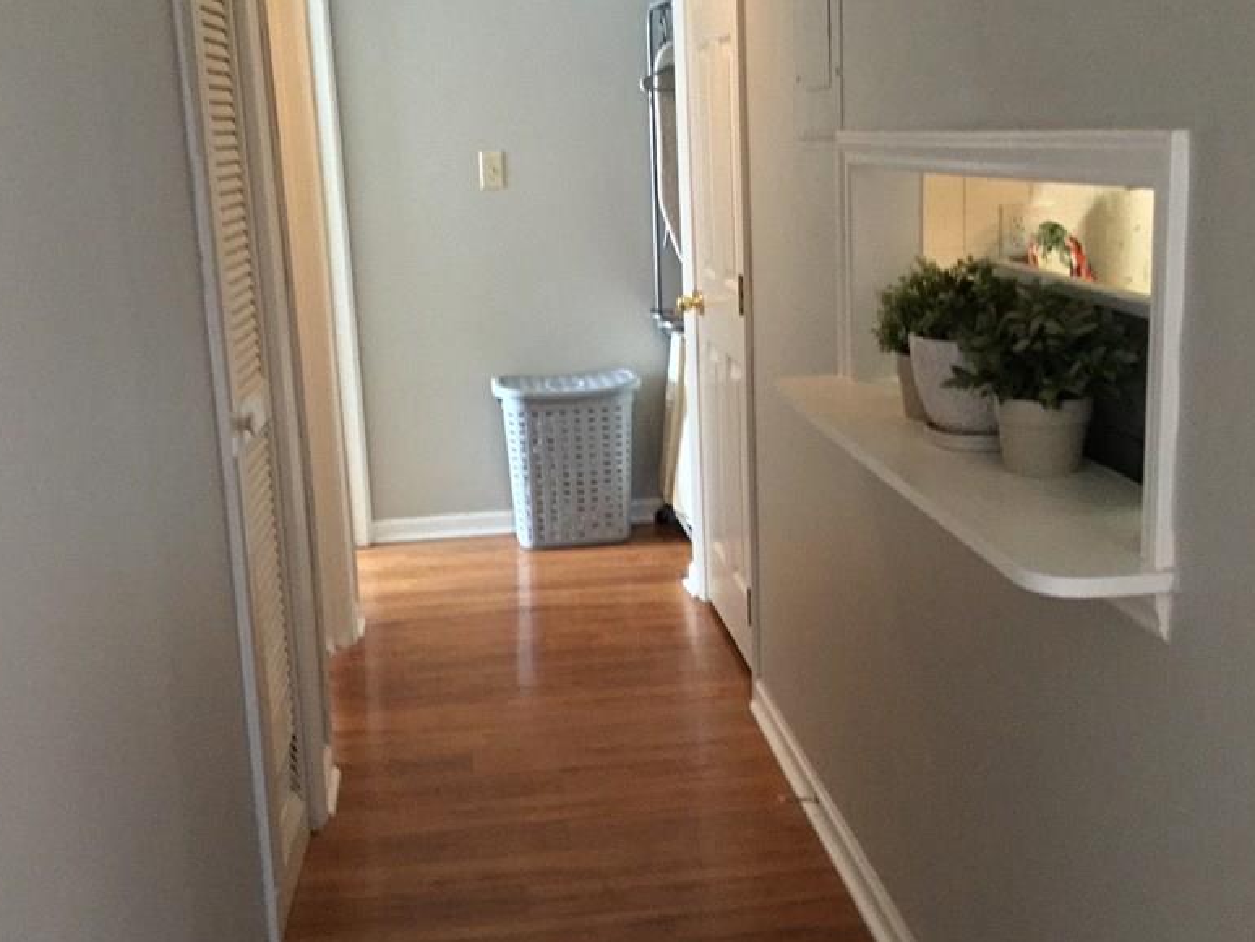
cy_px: 438
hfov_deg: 45.8
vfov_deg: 35.1
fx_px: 1487
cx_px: 624
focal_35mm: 41
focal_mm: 3.3
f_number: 2.4
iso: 250
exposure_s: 1/15
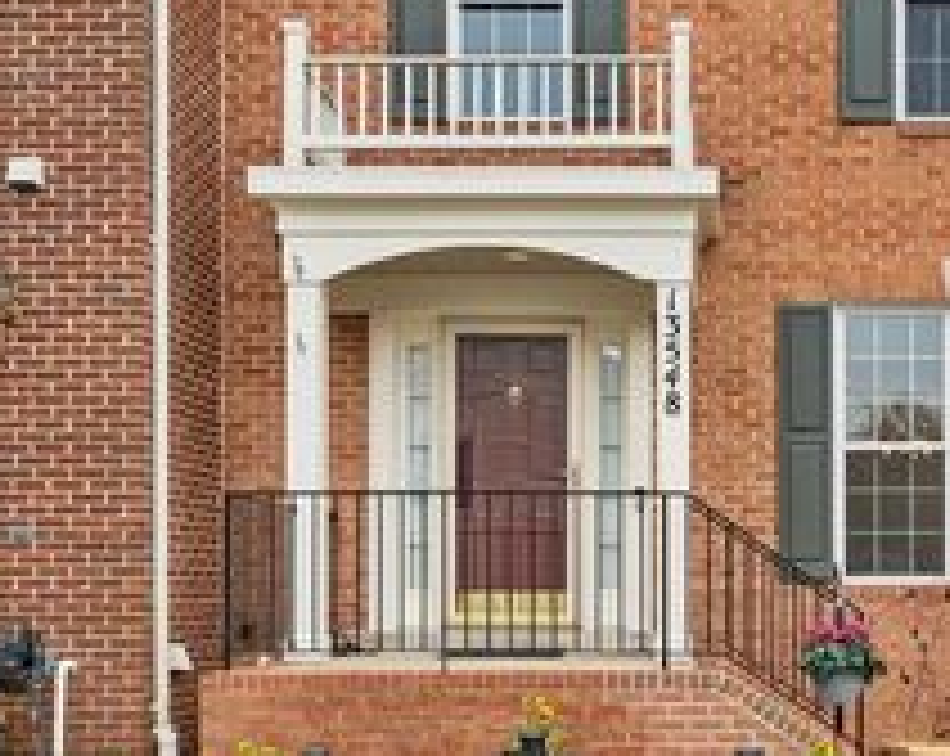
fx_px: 1375
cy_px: 403
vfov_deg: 30.7
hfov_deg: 36.9
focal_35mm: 49
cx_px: 752
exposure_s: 1/160
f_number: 9
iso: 400
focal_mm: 22
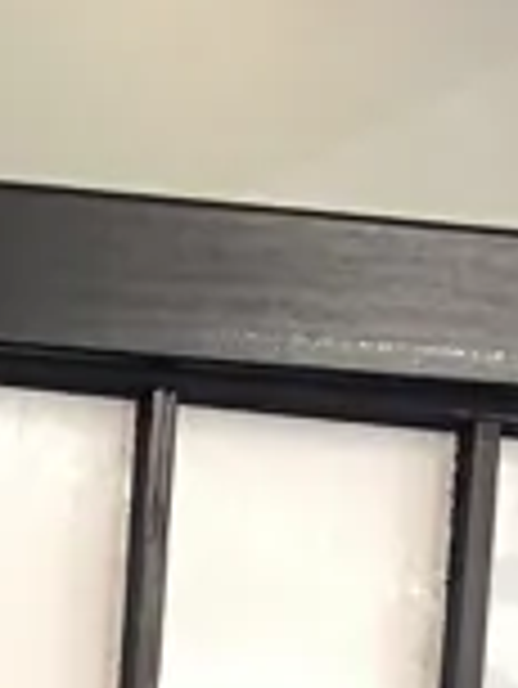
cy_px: 2293
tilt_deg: -5.6
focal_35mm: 174
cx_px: -725
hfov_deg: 7.9
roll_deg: -2.4
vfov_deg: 8.6
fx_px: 3467
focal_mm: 4.25
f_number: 1.8
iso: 80
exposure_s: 1/50
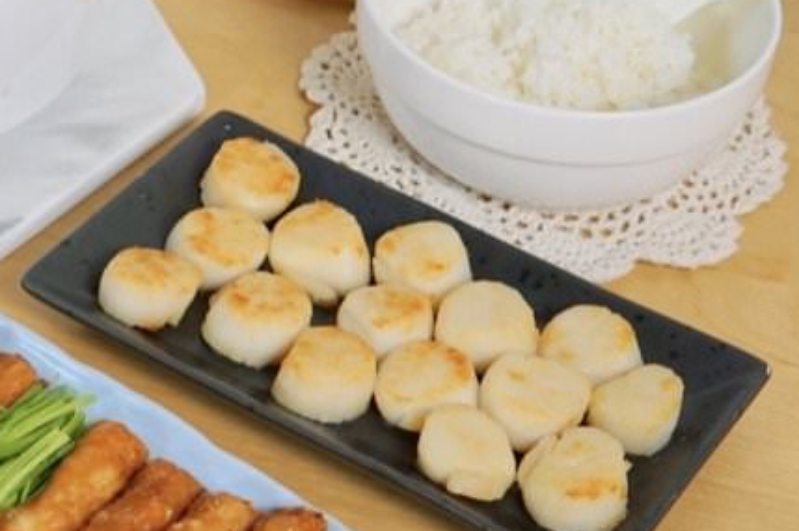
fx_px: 2328
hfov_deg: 18.6
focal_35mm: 105
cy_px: 147
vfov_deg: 13.0
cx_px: -127
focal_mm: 30
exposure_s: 1/160
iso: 500
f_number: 4
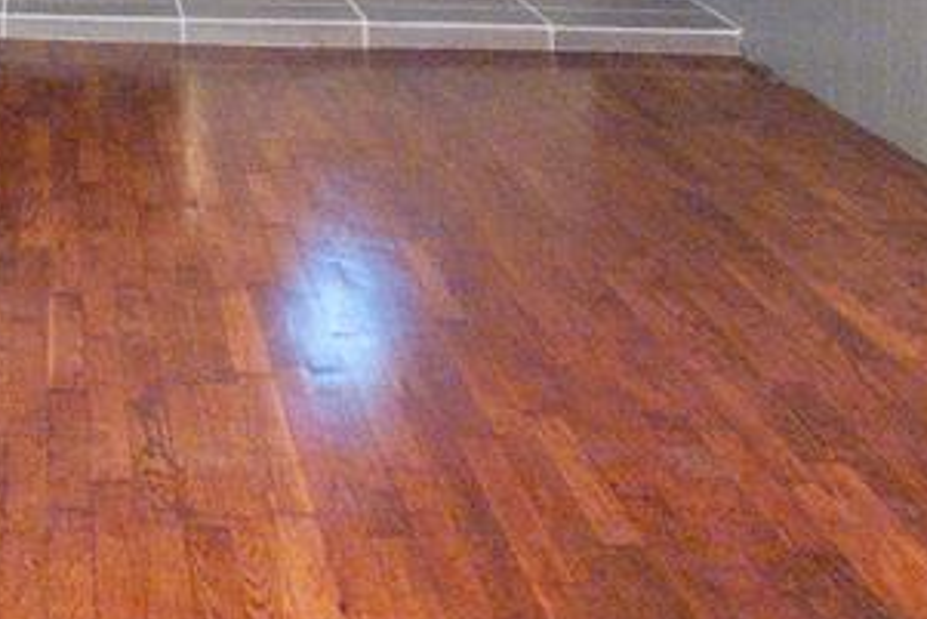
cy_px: 206
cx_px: -246
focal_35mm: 51
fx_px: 1314
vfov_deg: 26.4
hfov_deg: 31.1
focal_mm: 10
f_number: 3.5
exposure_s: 1/60
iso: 3200
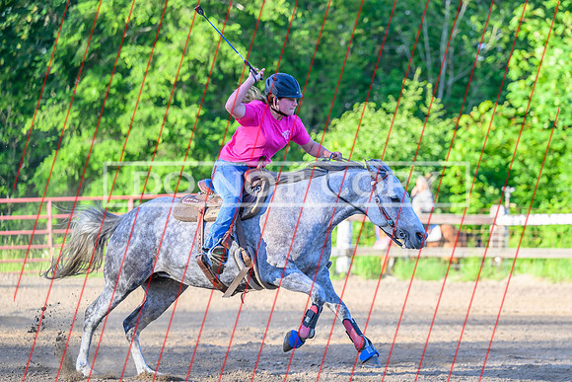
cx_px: 348
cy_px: 223
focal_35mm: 147
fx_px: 2342
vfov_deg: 9.3
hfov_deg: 13.9
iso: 900
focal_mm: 115
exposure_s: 1/2500
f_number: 2.8
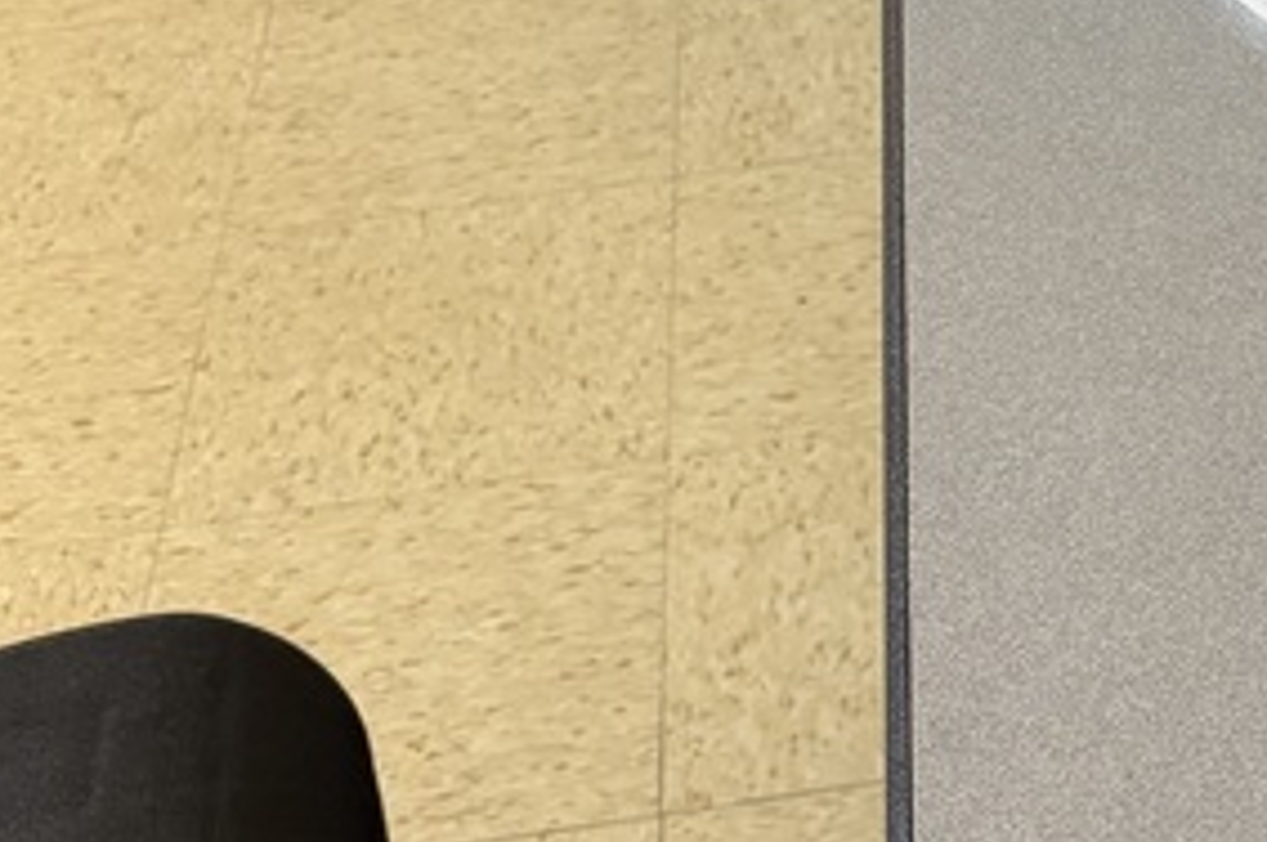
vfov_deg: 13.3
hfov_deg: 19.8
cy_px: -336
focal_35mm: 98
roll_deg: +2.2
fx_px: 3445
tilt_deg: -26.4
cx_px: 1451
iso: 200
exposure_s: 1/60
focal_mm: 5.96
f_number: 1.6
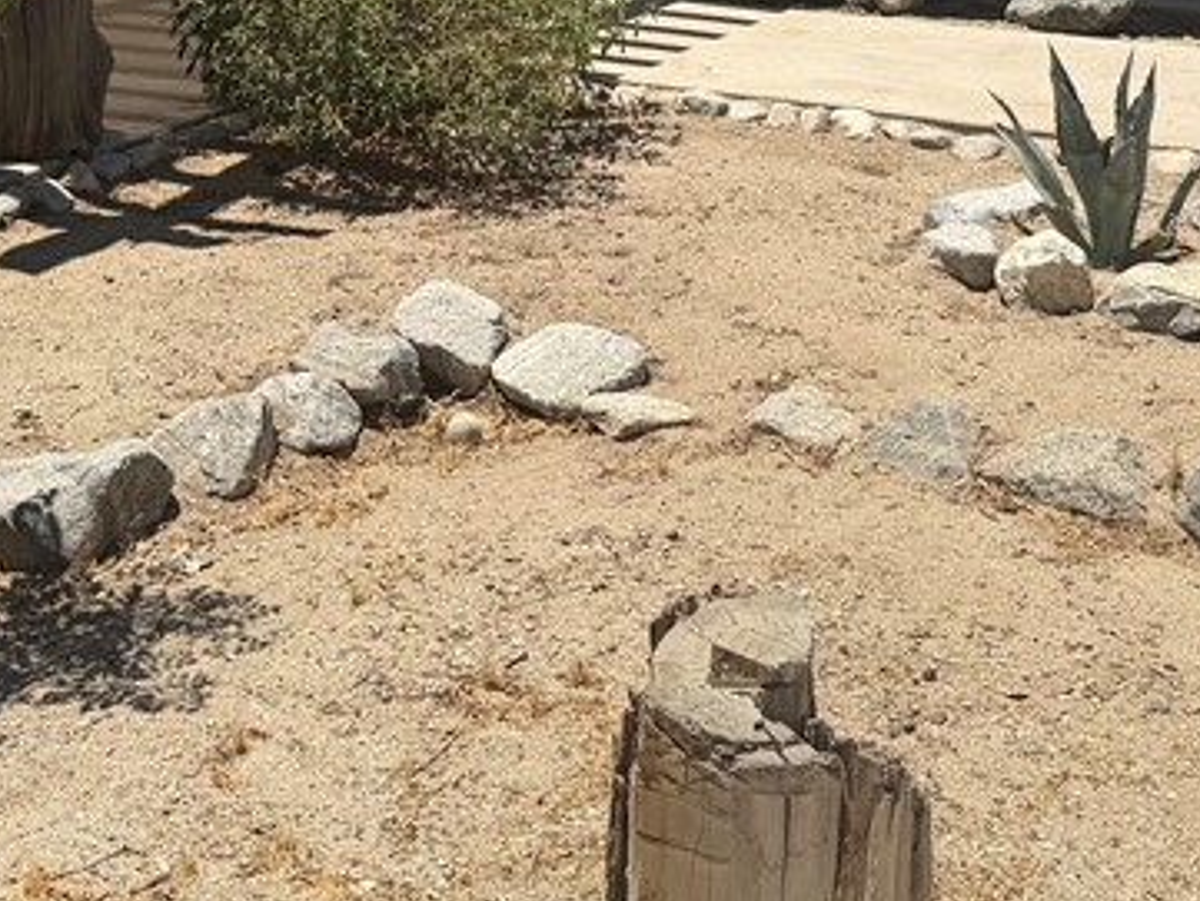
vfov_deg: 19.7
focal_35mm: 68
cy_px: -309
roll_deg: -1.0
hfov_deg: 28.6
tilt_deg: +1.7
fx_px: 2358
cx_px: 595
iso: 80
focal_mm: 6.76
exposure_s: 1/4405
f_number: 1.78
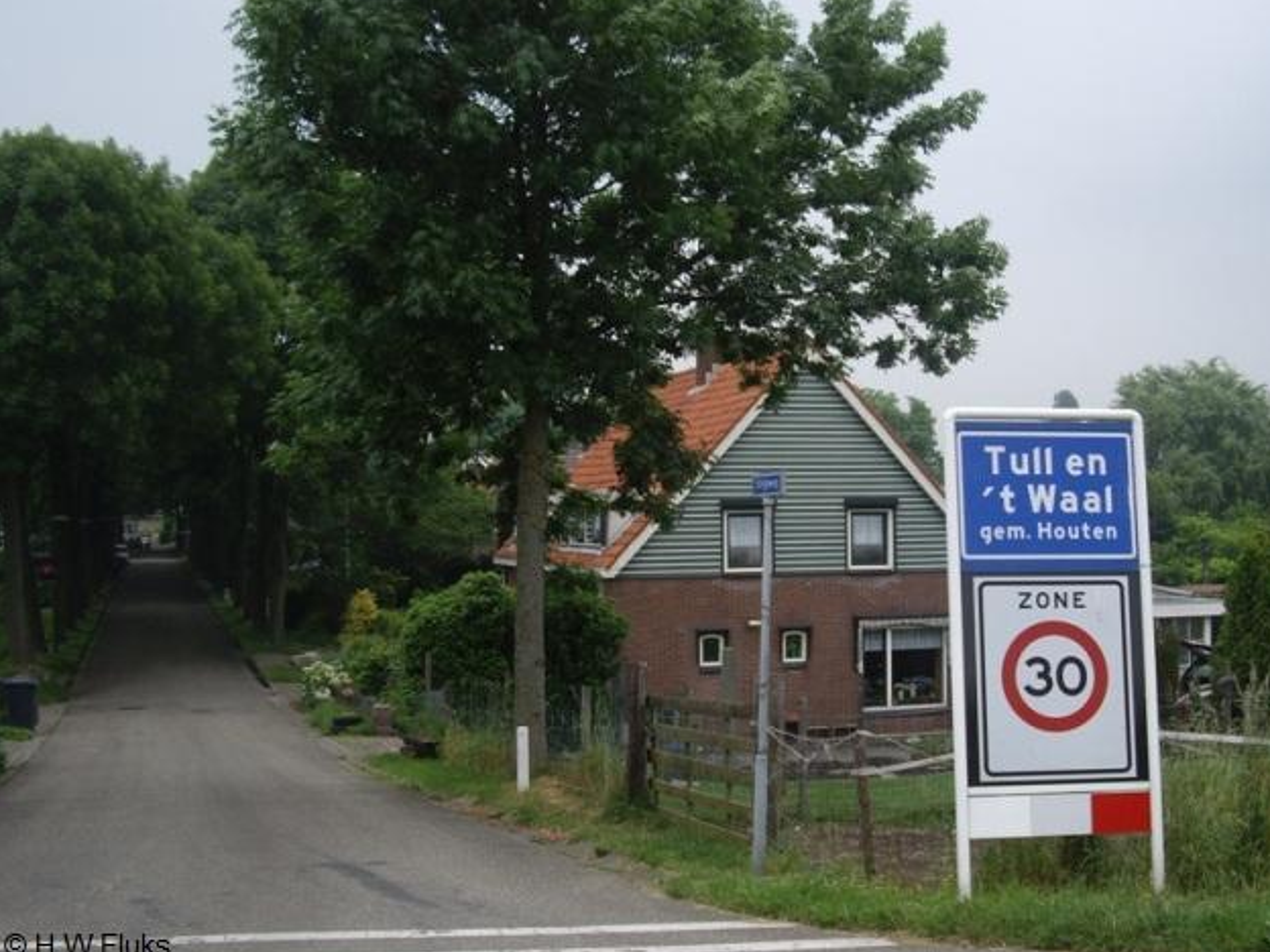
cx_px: 647
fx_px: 1431
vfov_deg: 36.8
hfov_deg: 47.9
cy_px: 482
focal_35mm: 39
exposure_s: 1/500
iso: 64
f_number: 2.8
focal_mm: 7.9
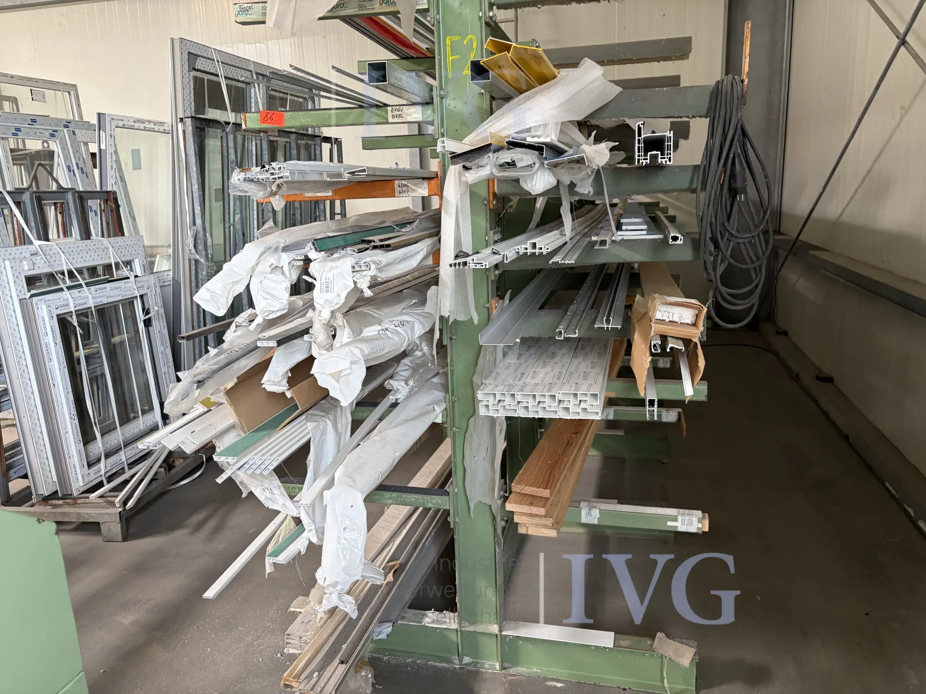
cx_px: 463
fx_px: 696
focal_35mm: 26
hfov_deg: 67.3
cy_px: 347
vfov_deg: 53.1
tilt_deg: -9.0
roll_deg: +2.7
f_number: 1.6
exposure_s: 1/60
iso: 160
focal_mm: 5.96
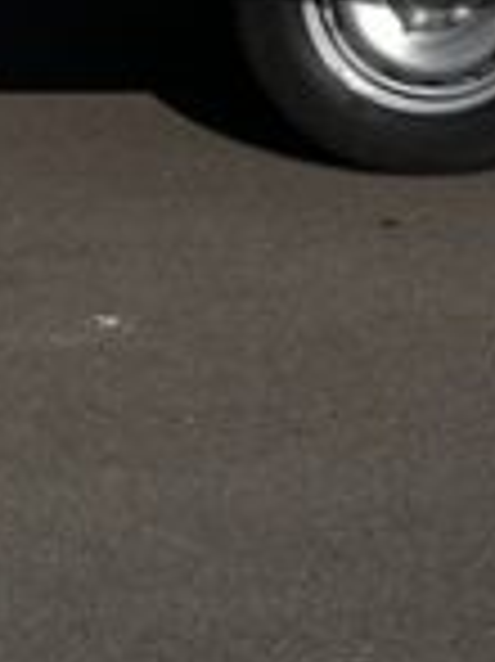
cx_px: 1382
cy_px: -549
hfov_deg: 9.2
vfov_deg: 13.1
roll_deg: +0.6
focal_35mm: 136
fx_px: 2597
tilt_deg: -4.8
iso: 50
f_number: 1.6
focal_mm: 5.96
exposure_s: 1/8333
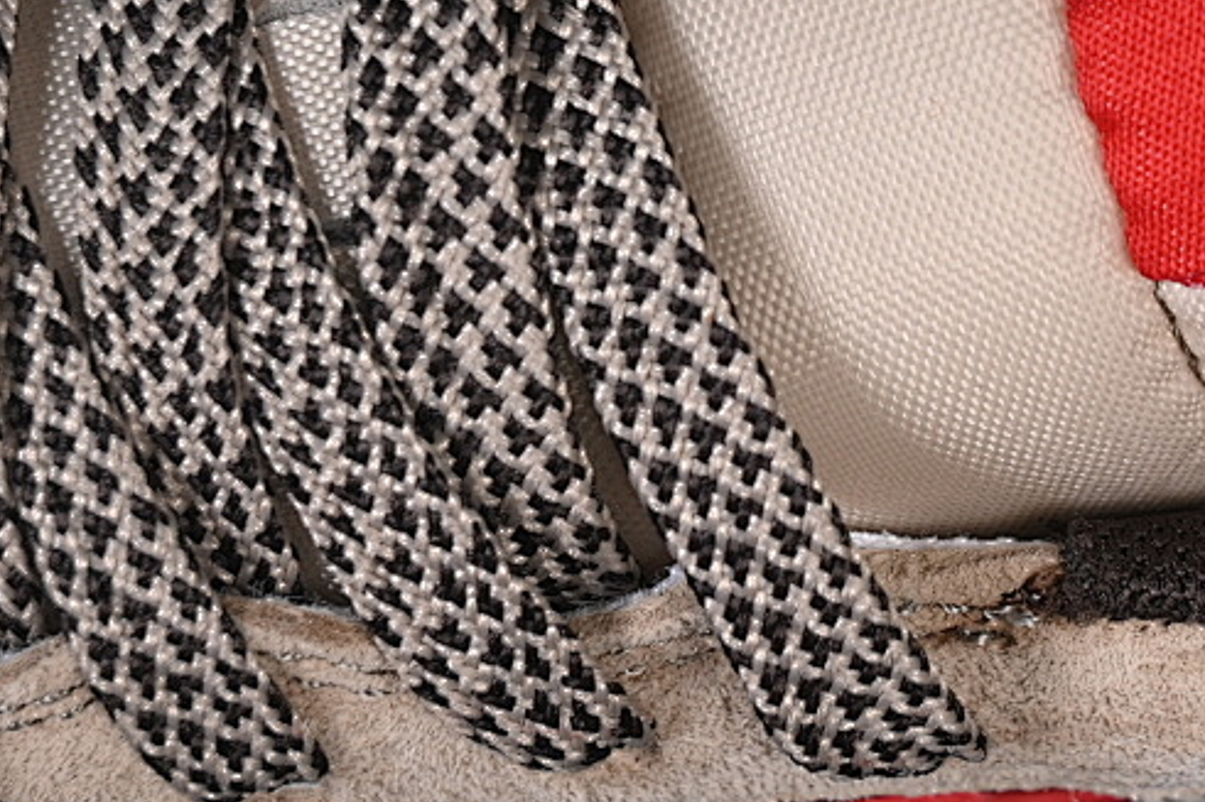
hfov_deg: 12.3
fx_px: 5521
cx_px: 1124
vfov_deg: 8.3
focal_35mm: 165
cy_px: 27
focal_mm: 50
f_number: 7.1
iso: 160
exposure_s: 1/80
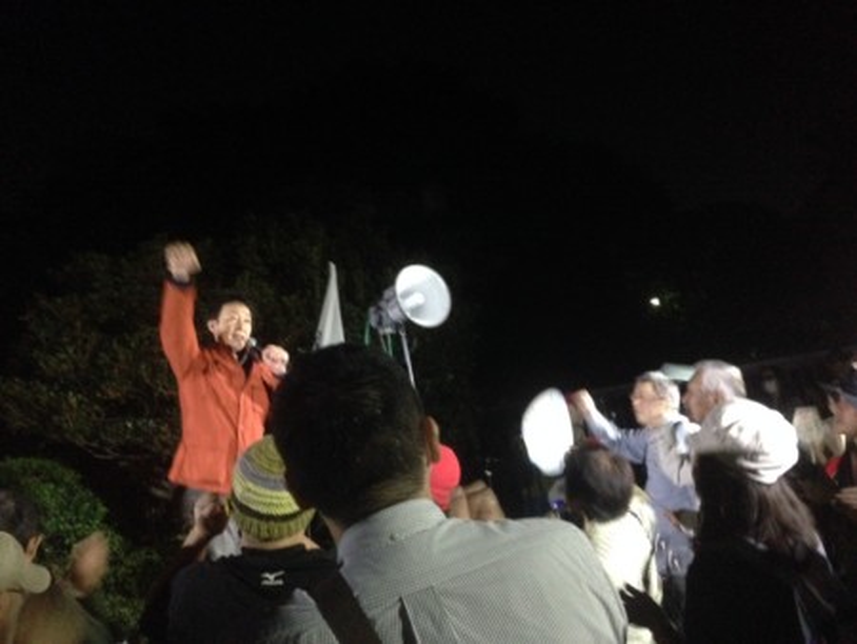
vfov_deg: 43.0
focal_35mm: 33
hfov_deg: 55.3
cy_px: 322
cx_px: 428
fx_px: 817
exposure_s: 1/15
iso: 800
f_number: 2.4
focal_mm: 4.12
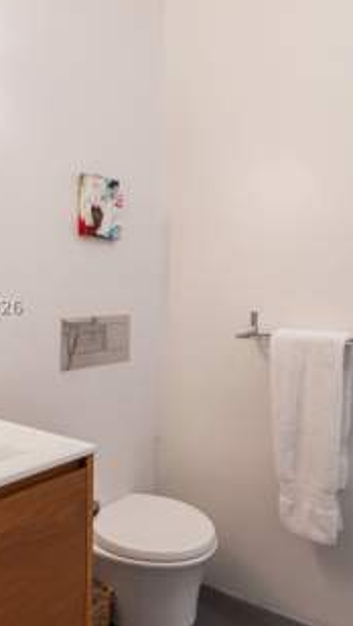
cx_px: 248
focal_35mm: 27
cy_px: 305
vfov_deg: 70.2
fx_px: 446
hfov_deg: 42.4
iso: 250
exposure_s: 1/4
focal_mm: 11
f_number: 8
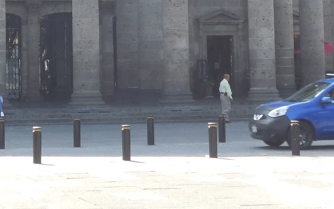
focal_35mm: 150
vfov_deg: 8.5
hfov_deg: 13.9
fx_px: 1366
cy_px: -119
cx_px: 73
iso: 125
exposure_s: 1/125
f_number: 4.8
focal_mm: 8.8
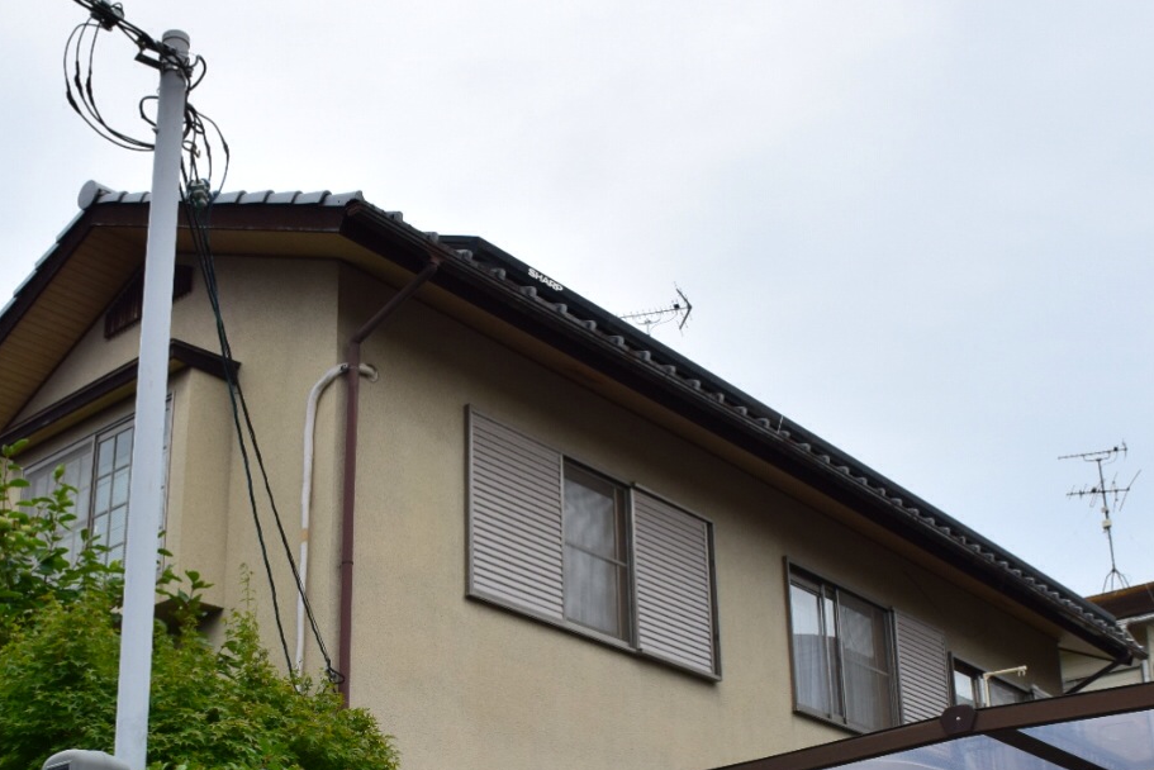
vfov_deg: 27.6
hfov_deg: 41.0
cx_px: 490
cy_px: 600
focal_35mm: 48
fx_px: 1539
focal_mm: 18
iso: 360
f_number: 11
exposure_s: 1/500
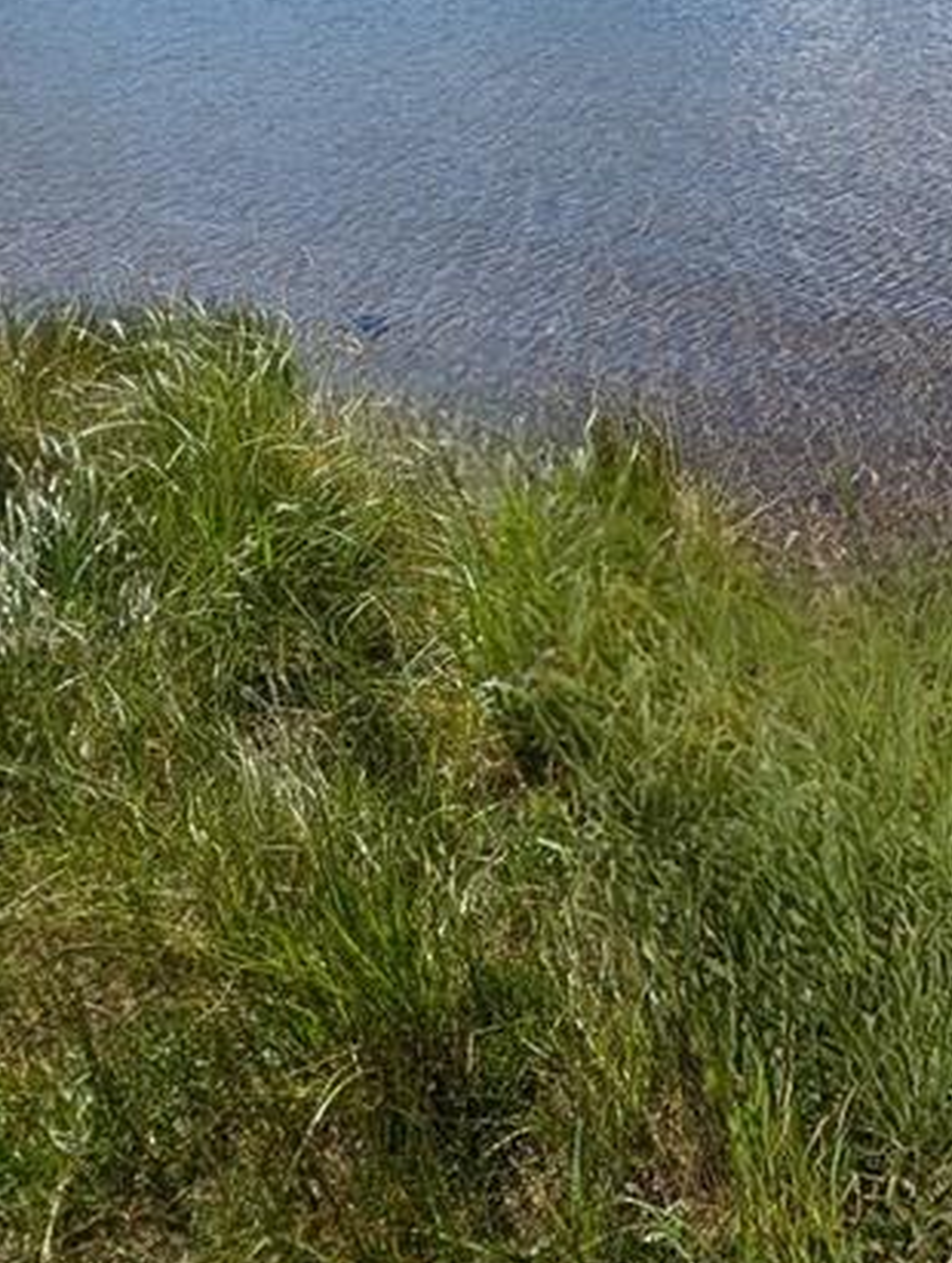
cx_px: 840
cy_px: 590
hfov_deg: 38.3
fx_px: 1279
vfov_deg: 52.5
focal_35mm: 35
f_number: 1.7
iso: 55
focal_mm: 2.02
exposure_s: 1/3663
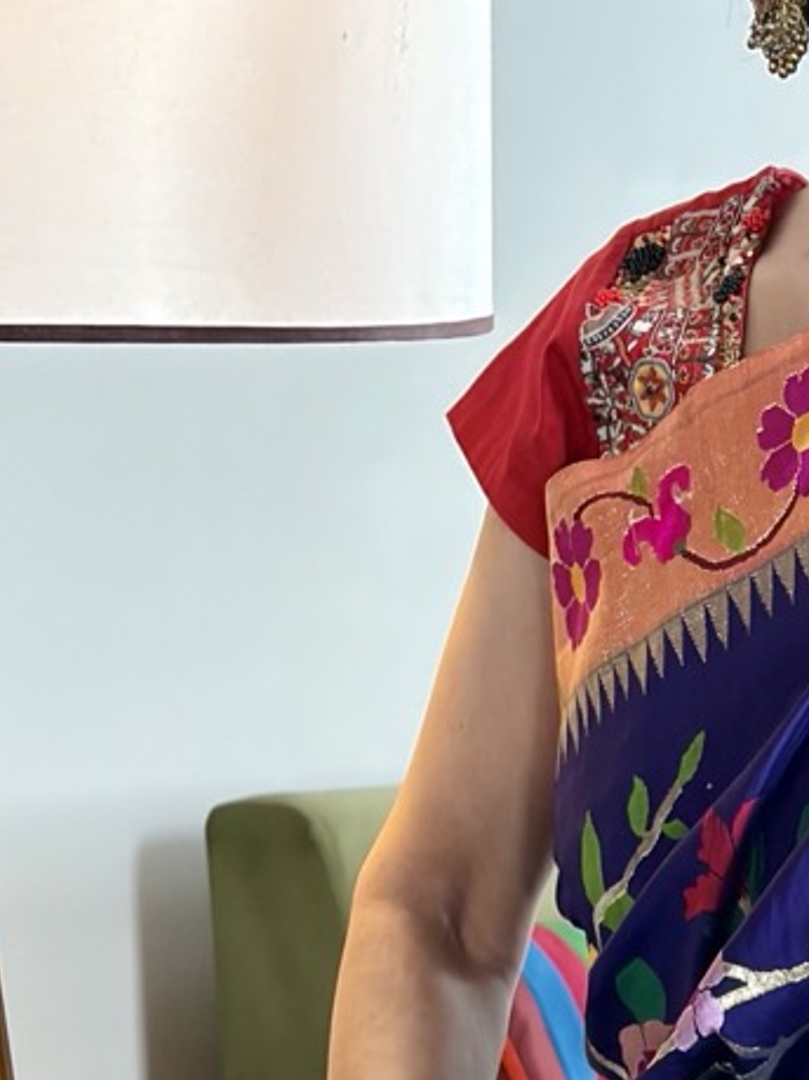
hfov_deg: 10.7
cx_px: 997
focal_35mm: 136
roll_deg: -0.8
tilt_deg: -12.5
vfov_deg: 14.0
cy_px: 1336
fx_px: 4240
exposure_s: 1/60
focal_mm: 5.96
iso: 160
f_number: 1.6
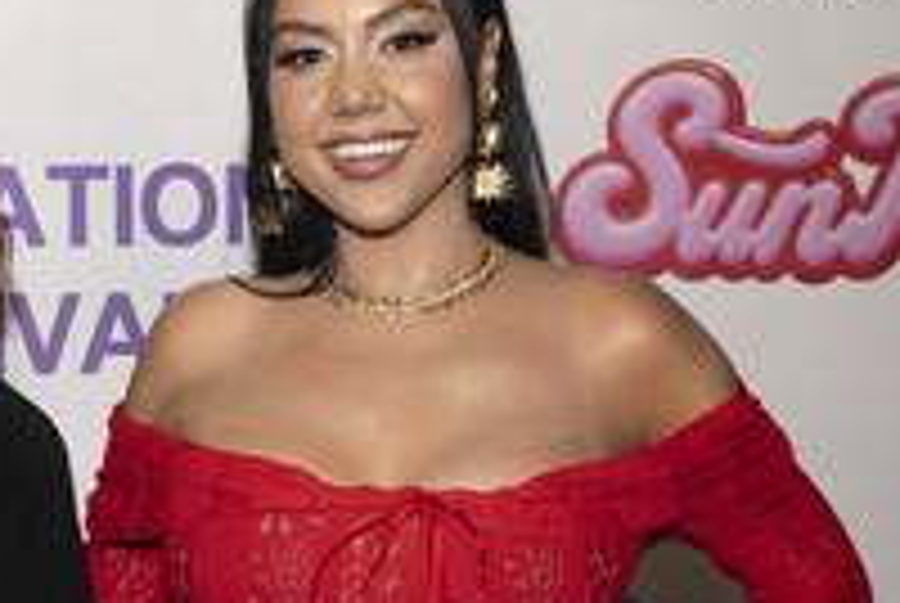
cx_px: -92
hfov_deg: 18.2
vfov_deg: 12.7
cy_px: 360
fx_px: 2704
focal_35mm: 108
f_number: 6.3
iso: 800
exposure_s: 1/200
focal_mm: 48
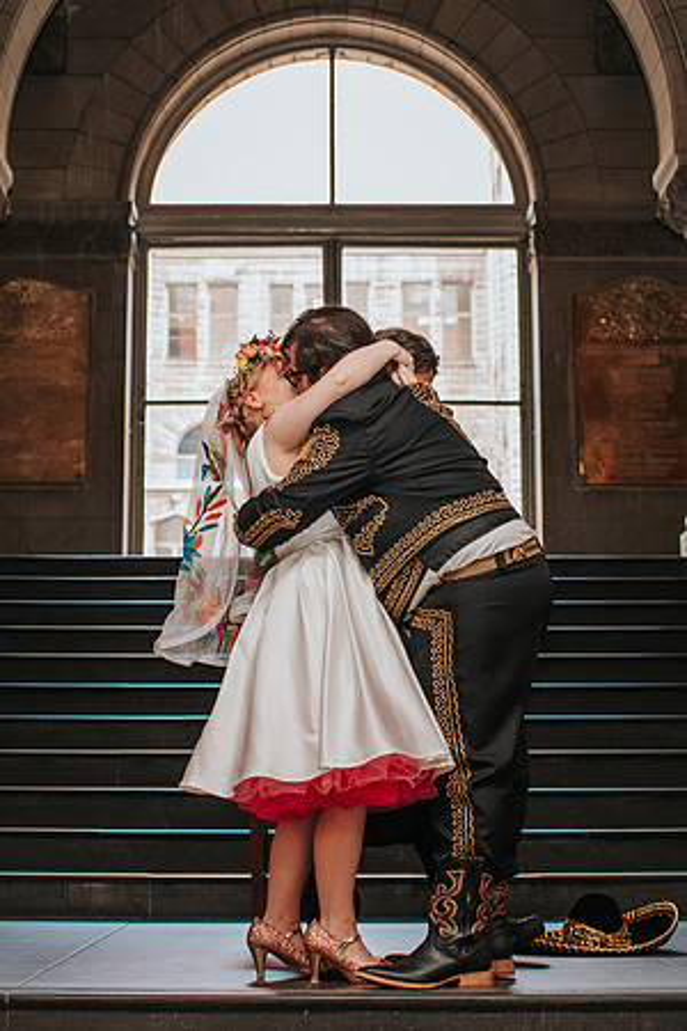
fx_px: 1912
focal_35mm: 67
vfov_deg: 30.2
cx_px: 302
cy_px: 489
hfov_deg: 20.4
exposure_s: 1/200
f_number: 3.2
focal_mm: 35
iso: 1000
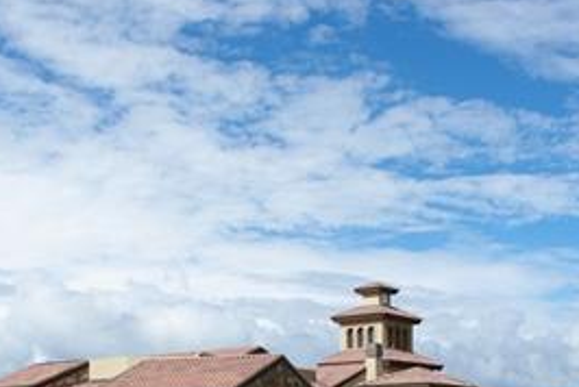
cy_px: 420
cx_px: 342
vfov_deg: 20.1
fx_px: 1047
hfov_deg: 30.9
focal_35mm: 65
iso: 100
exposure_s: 1/350
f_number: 6.7
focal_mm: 18
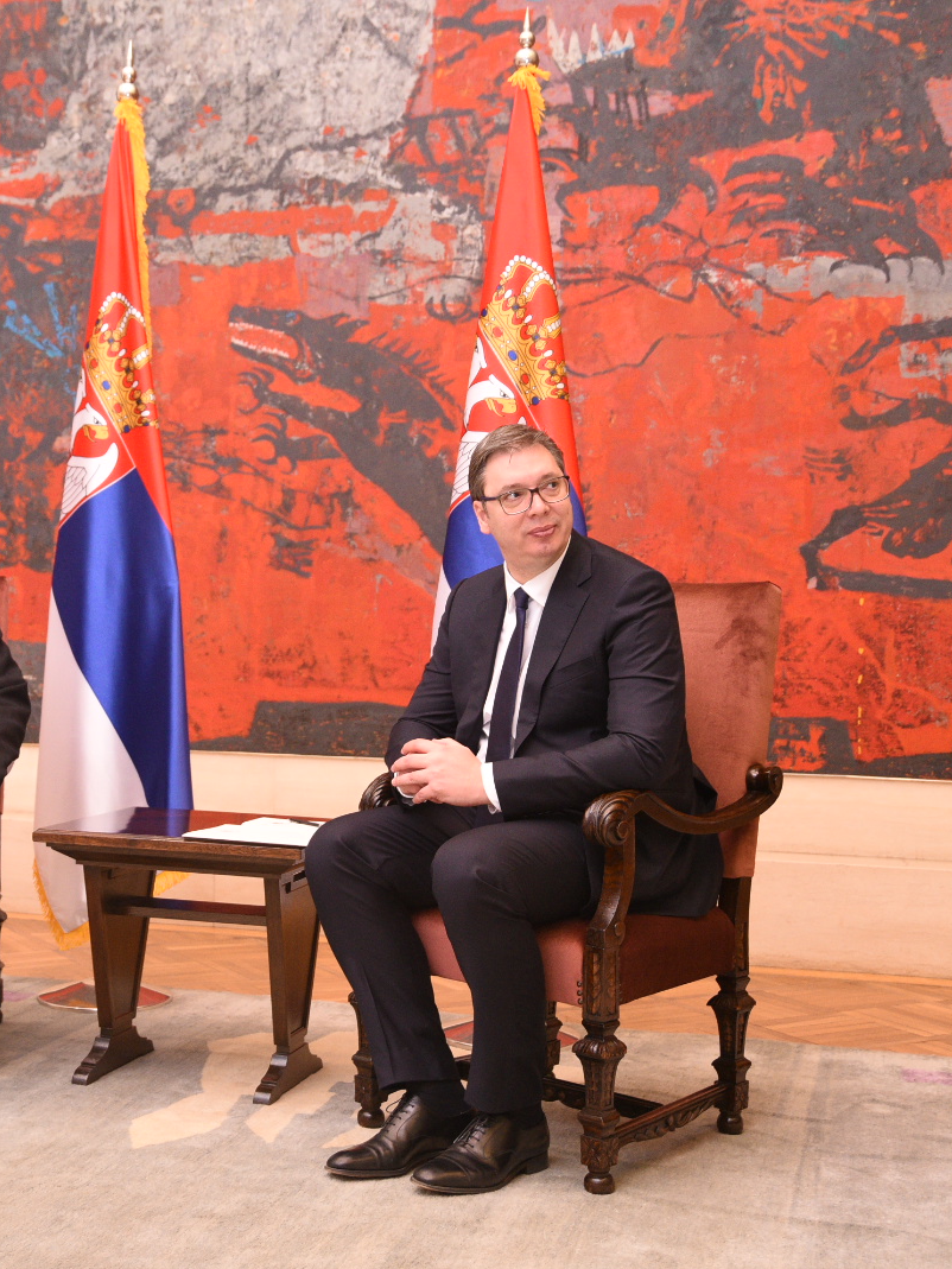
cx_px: 310
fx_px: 1870
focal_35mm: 51
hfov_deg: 28.4
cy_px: 632
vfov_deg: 37.5
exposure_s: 1/160
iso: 2000
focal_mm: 35
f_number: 4
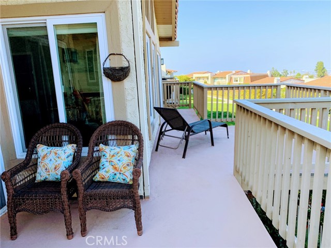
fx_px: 249
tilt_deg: -10.9
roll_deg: +3.1
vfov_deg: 53.1
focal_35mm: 26
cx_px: 166
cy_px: 124
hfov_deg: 67.3
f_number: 1.8
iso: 25
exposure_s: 1/507
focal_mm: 4.25
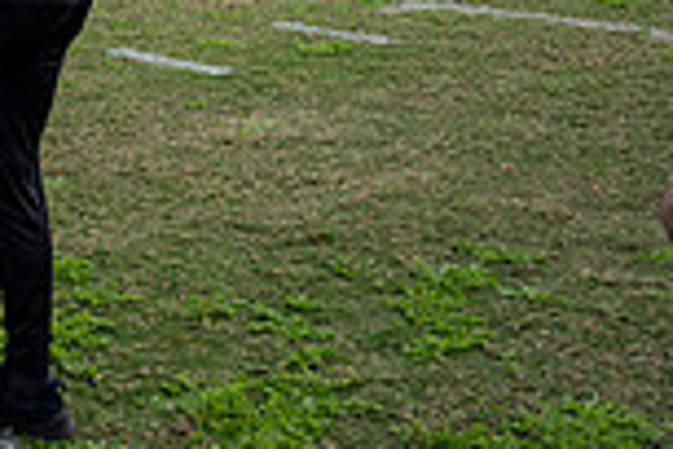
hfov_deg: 19.7
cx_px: -304
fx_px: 1701
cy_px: -196
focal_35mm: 91
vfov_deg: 14.2
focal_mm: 24
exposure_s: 1/1250
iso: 125
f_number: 2.8
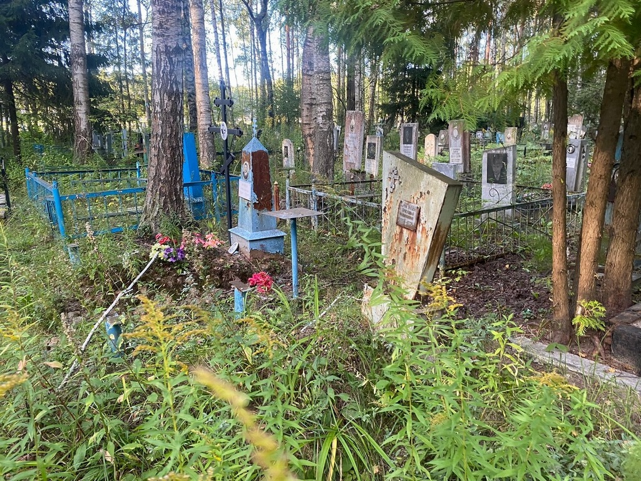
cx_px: 320
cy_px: 240
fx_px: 481
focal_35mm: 26
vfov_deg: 53.1
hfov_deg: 67.3
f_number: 1.8
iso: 125
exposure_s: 1/89
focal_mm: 4.25
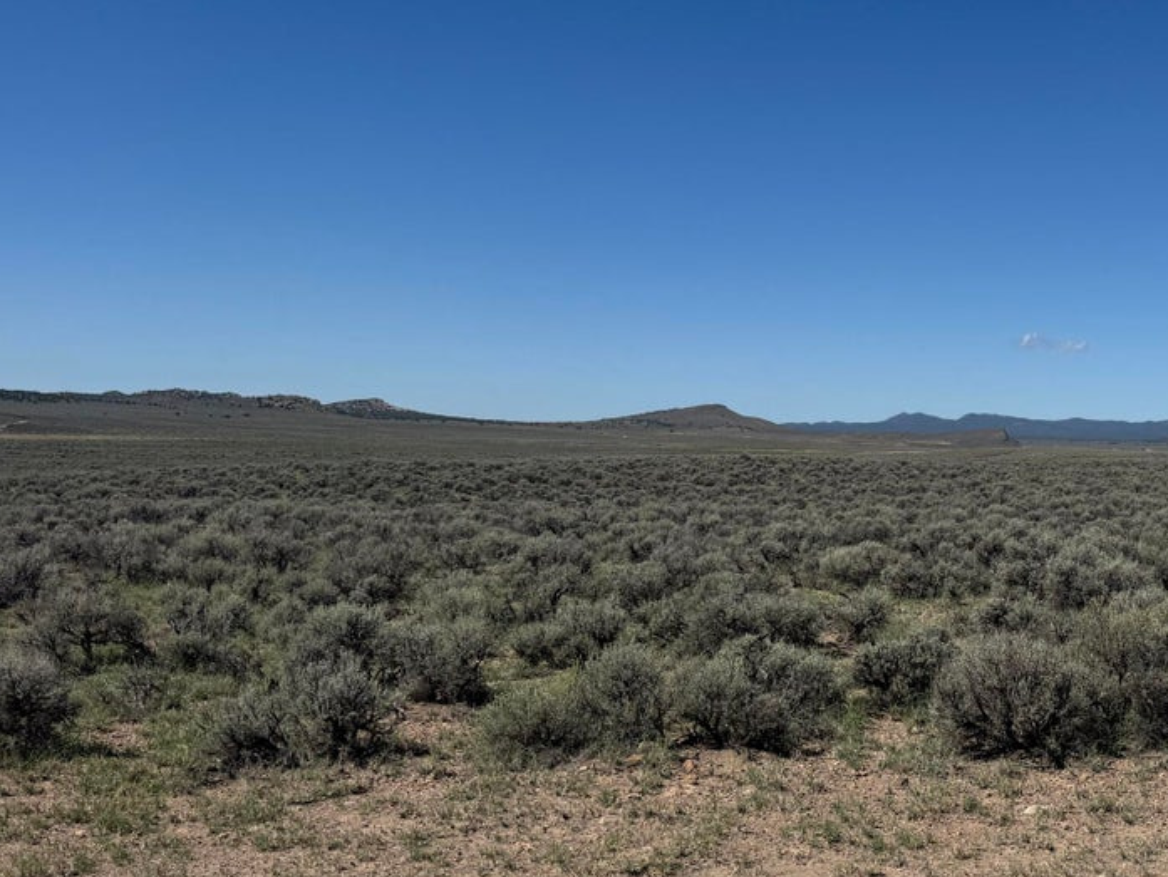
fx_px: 1586
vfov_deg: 30.8
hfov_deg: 38.2
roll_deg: -2.0
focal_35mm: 47
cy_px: 533
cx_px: 1010
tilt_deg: -2.1
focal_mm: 6.76
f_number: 1.78
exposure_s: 1/7937
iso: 80
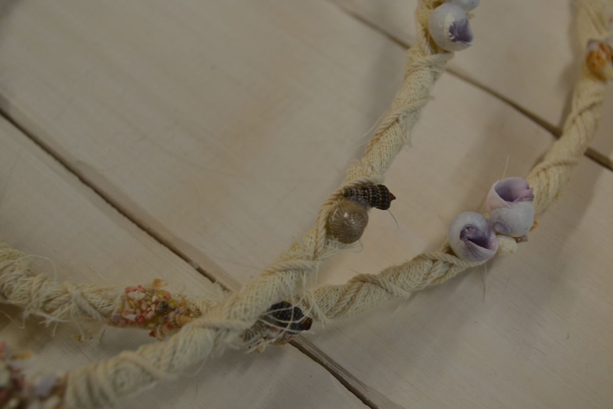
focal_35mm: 45
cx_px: 306
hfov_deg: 43.6
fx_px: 766
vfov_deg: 29.9
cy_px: 204
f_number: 4.8
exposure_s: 1/100
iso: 400
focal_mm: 30
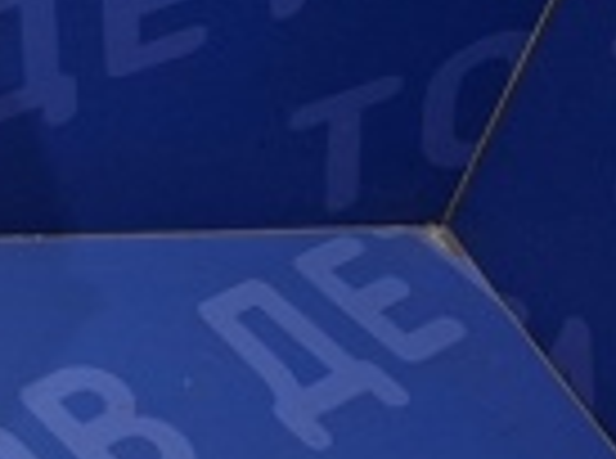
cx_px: -814
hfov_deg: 13.1
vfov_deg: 12.6
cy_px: 110
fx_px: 2077
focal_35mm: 117
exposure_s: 1/50
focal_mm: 4.69
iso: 200
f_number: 1.8
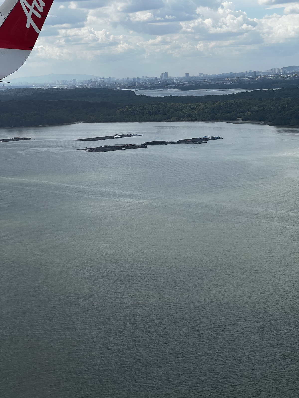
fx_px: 887
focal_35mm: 77
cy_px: 199
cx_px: 150
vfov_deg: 25.3
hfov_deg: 19.1
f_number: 2.8
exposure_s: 1/853
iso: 32
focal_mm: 9
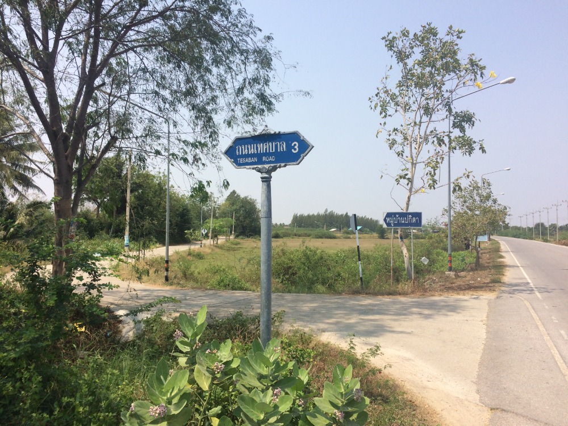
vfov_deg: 48.2
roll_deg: -0.4
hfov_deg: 61.7
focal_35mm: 29
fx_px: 476
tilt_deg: +1.7
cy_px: 213
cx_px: 284
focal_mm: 4.15
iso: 32
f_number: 2.2
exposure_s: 1/2415
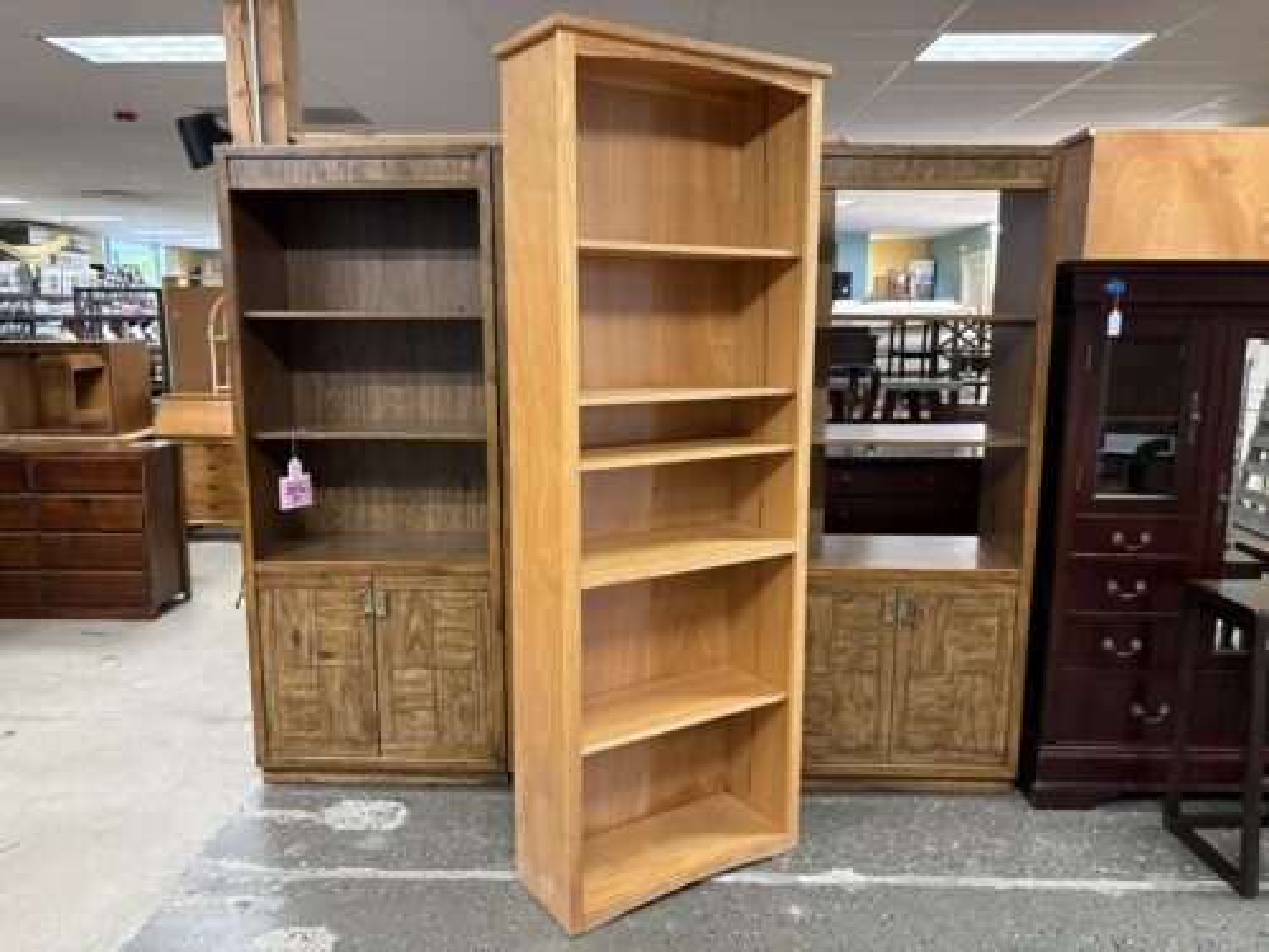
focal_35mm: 26
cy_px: 476
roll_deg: -0.5
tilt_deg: -8.6
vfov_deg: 53.1
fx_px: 953
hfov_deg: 67.3
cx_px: 634
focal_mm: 5.96
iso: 400
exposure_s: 1/60
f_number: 1.6
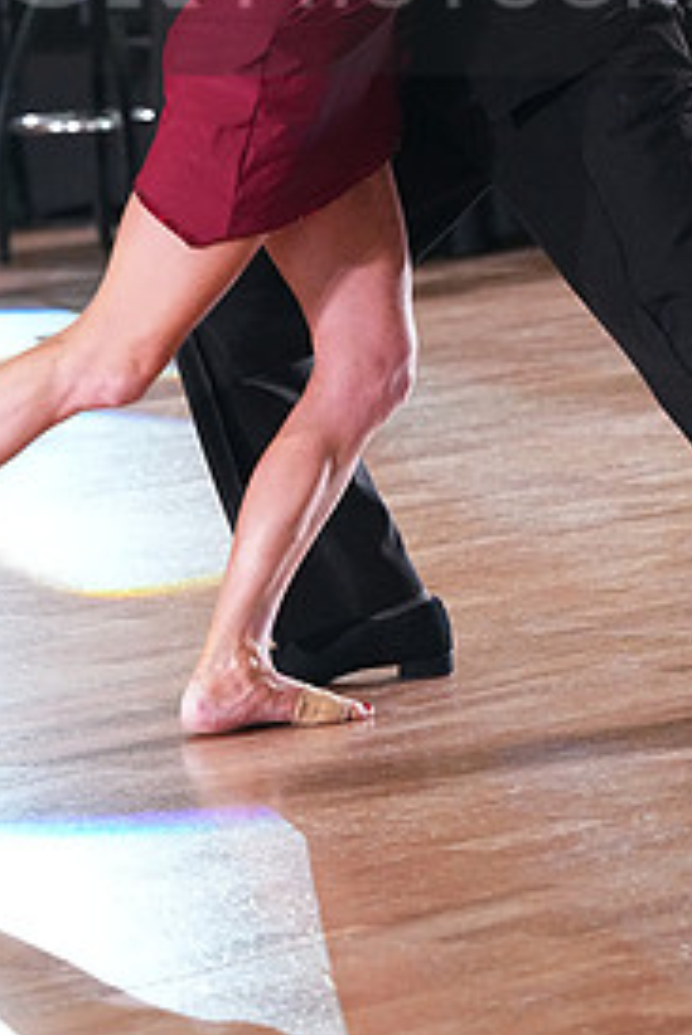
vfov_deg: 7.6
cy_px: -49
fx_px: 7746
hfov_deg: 5.1
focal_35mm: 269
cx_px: 467
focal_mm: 127
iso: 6400
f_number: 5
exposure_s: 1/400
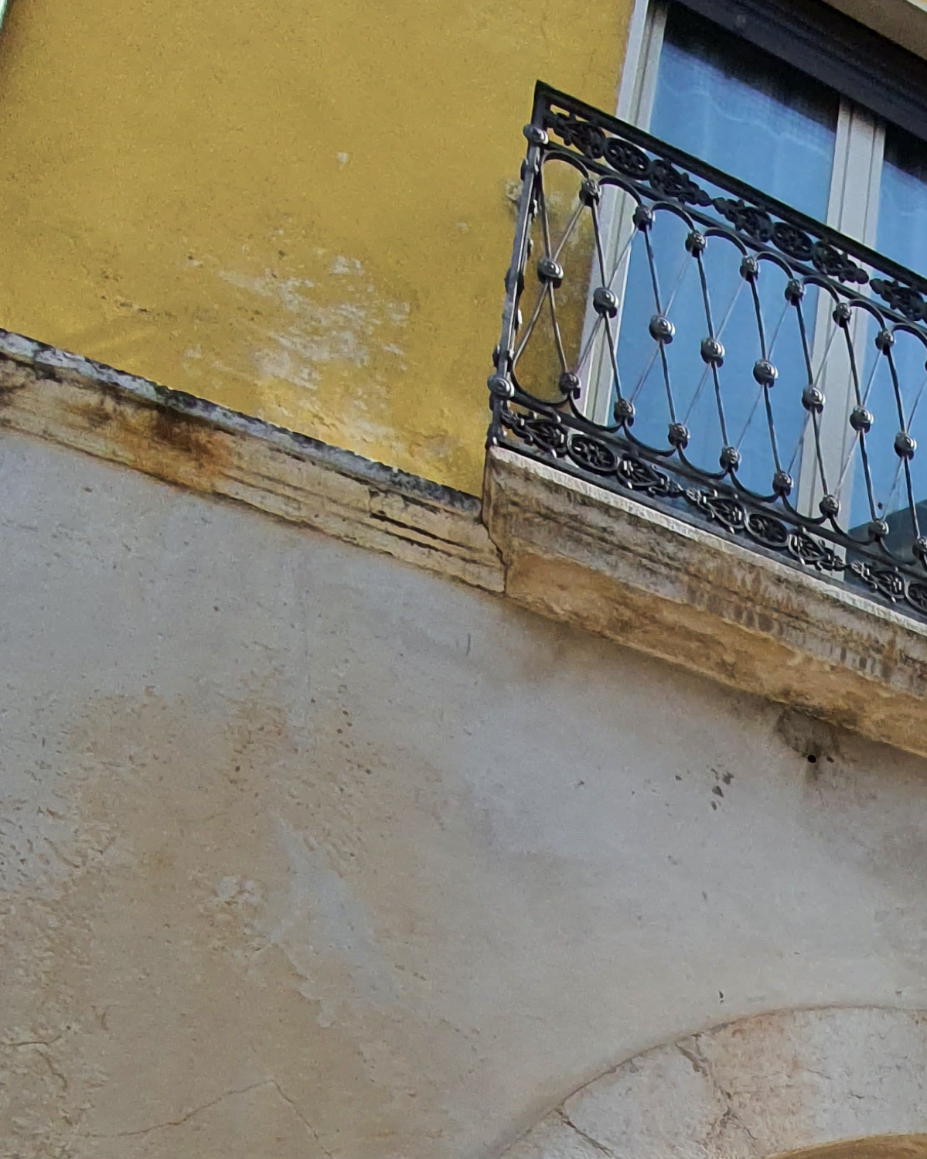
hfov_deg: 28.7
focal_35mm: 39
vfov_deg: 34.8
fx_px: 1338
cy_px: 1463
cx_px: 1293
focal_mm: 1.8
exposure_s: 1/850
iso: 50
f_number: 2.2
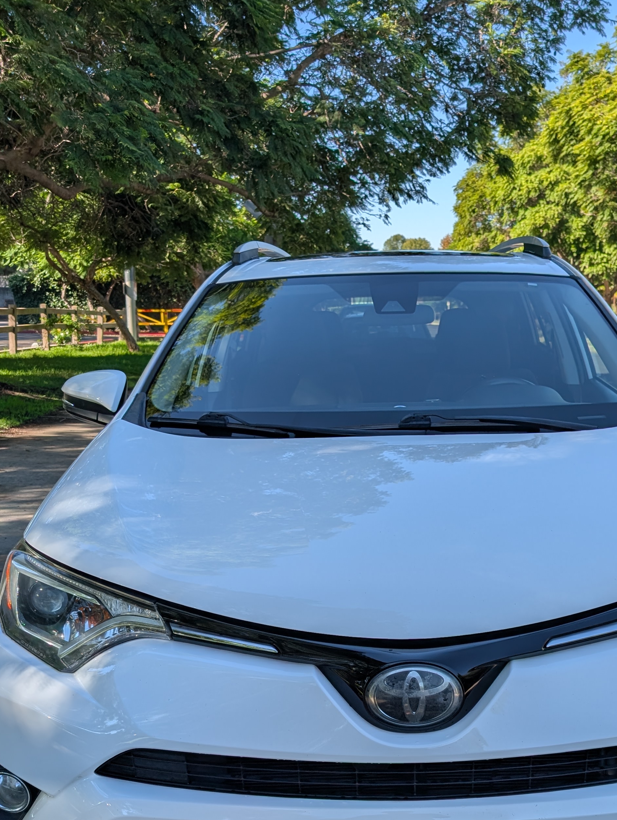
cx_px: 403
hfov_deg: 36.6
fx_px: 925
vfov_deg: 46.8
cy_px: 566
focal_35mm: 39
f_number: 1.68
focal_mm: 6.9
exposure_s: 1/506
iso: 20
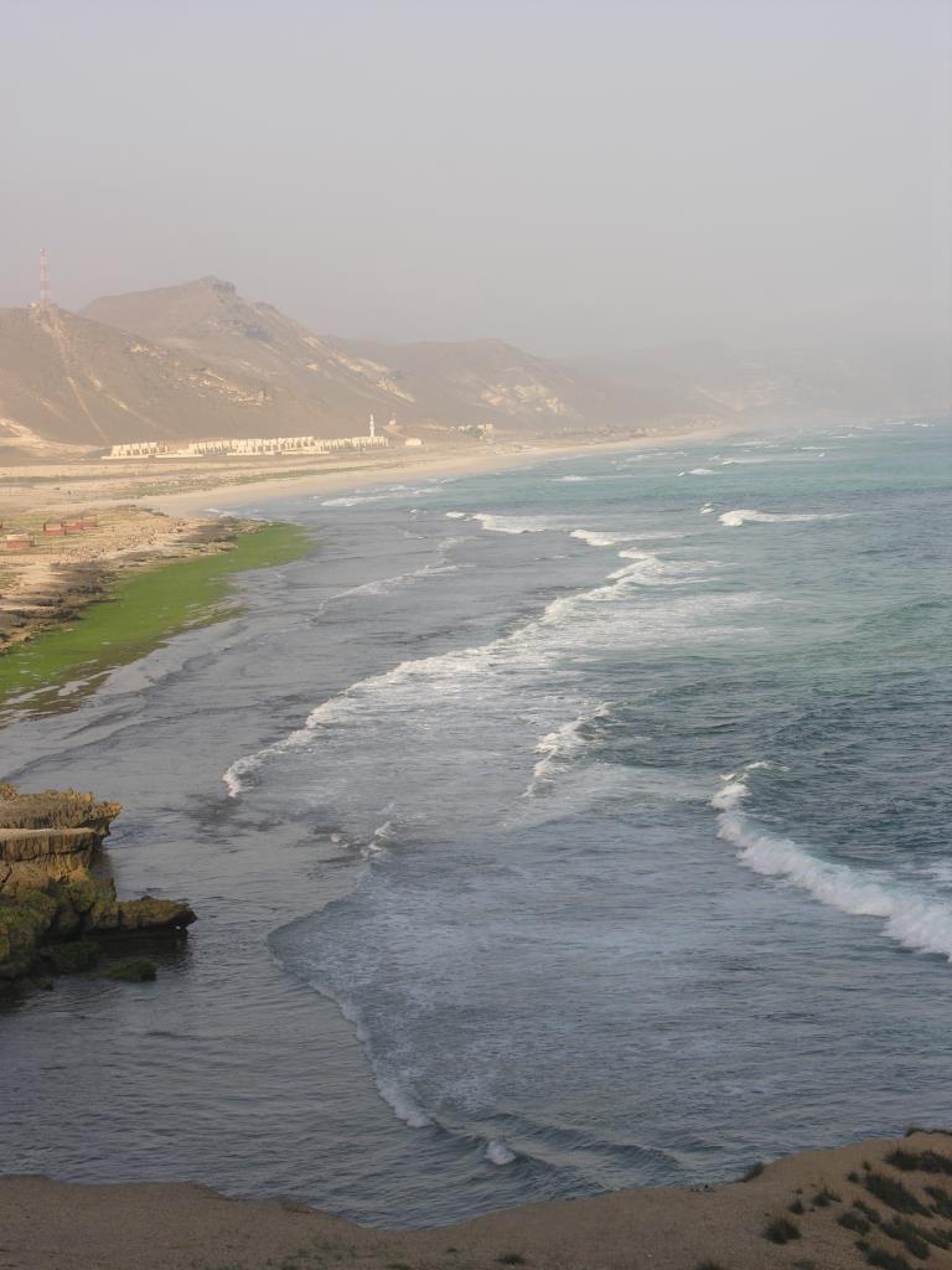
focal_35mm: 86
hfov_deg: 17.2
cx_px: 476
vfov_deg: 22.8
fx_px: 3154
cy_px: 635
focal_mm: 21.8
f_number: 6.2
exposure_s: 1/176
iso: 50
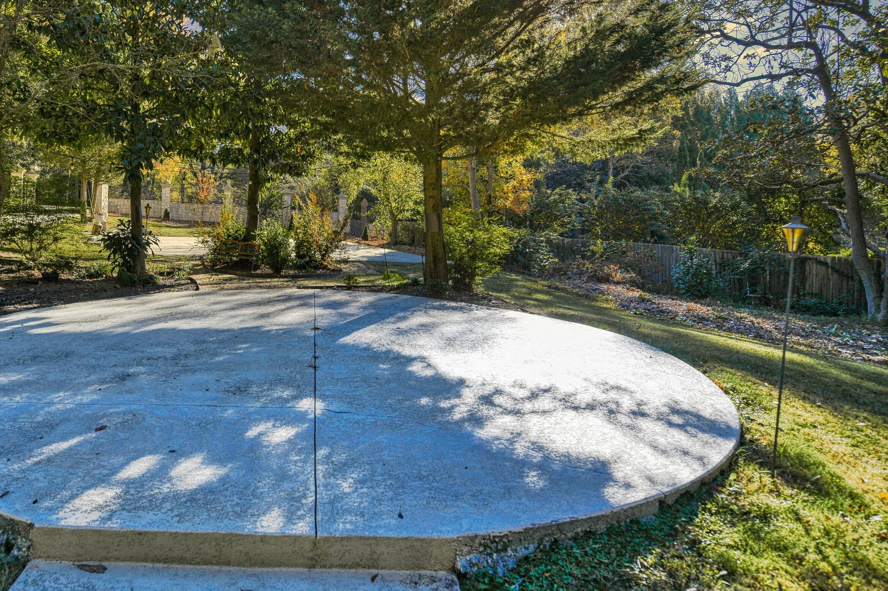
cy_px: 238
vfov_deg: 59.0
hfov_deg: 78.9
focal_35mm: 21
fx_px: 518
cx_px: 307
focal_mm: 16
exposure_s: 1/500
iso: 64
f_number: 4
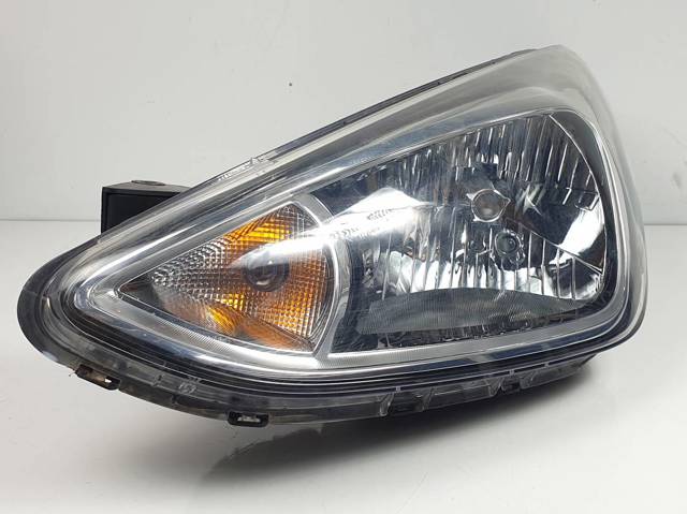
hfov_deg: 67.3
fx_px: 516
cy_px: 257
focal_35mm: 26
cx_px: 344
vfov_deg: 53.0
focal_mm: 4.3
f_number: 2.4
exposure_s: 1/145
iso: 50
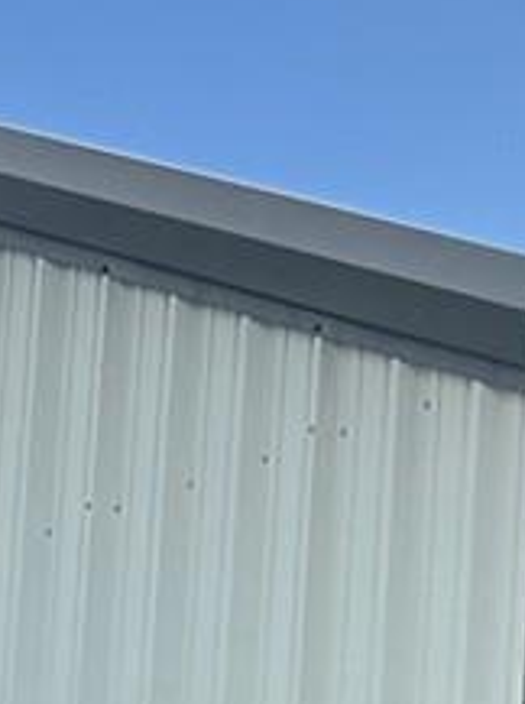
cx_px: 2204
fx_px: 4604
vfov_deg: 8.5
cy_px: 1142
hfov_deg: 5.5
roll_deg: -1.0
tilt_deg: +8.1
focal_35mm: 227
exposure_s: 1/5814
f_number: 1.78
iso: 80
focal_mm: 6.76
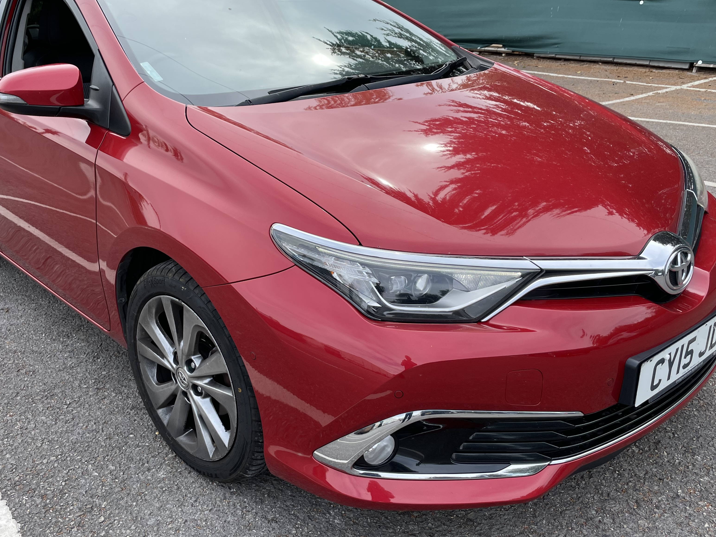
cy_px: 264
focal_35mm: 34
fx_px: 703
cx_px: 312
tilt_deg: -18.4
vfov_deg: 41.8
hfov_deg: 53.8
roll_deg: +0.5
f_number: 1.6
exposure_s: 1/1043
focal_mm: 4.2
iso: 32
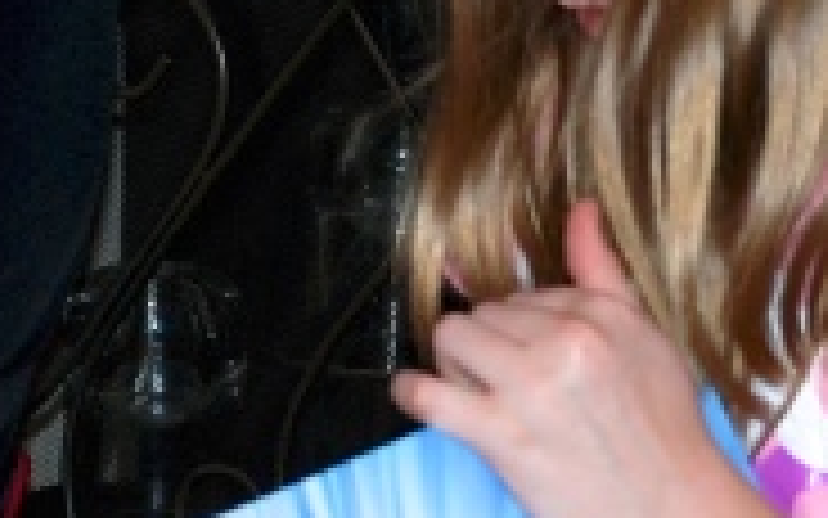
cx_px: 248
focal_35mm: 412
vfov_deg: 3.2
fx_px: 9297
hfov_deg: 5.1
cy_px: 254
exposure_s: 1/60
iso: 200
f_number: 5.3
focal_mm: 62
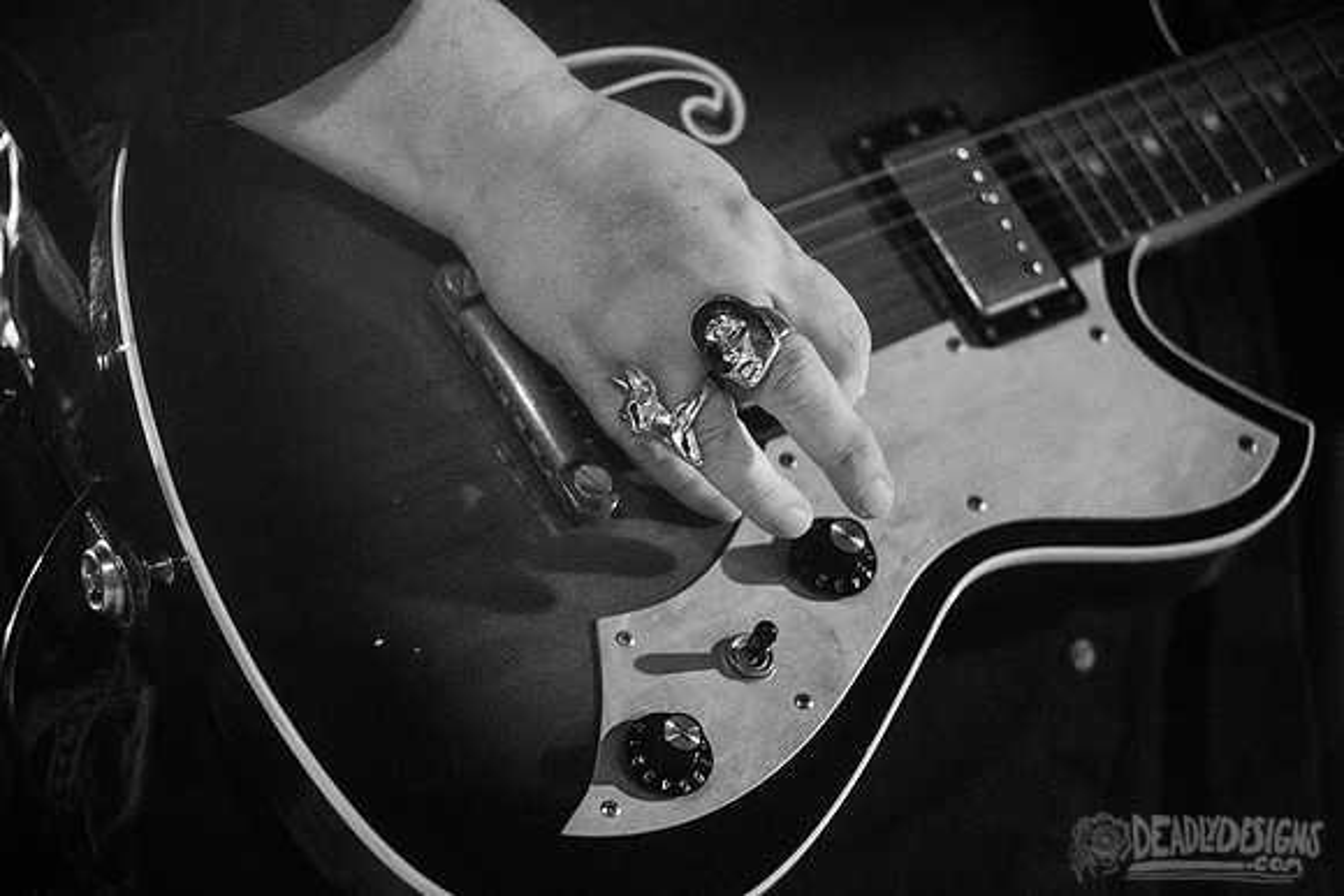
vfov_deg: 10.2
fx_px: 5041
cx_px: 672
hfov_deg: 15.2
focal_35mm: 135
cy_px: 448
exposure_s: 1/125
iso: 2500
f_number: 3.2
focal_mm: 135
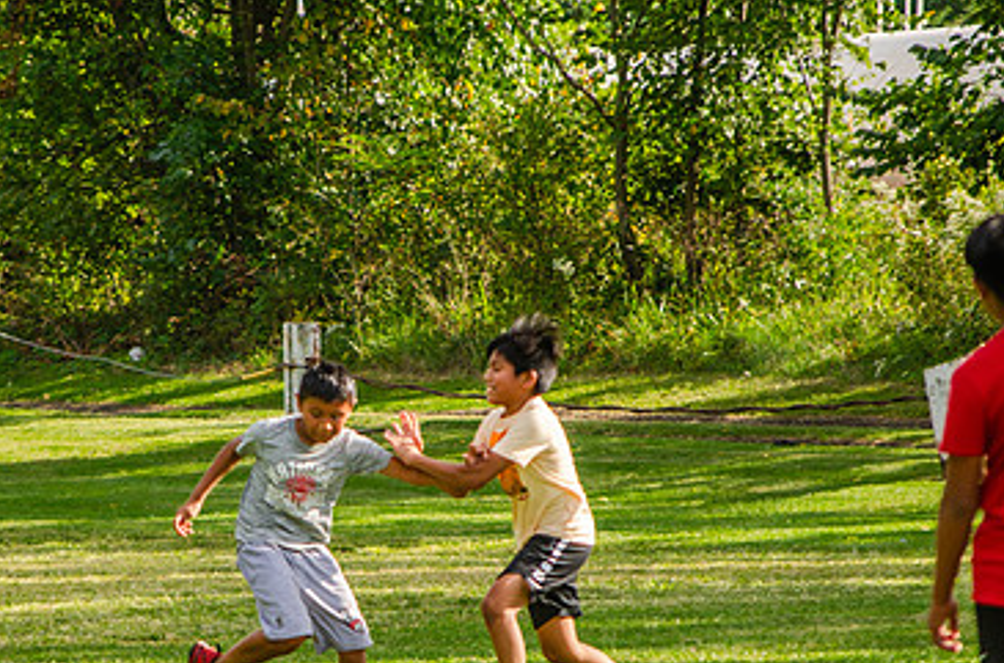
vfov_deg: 3.9
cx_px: 349
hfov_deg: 6.0
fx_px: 9620
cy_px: 479
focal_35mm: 346
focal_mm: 145
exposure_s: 1/500
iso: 200
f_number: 5.6
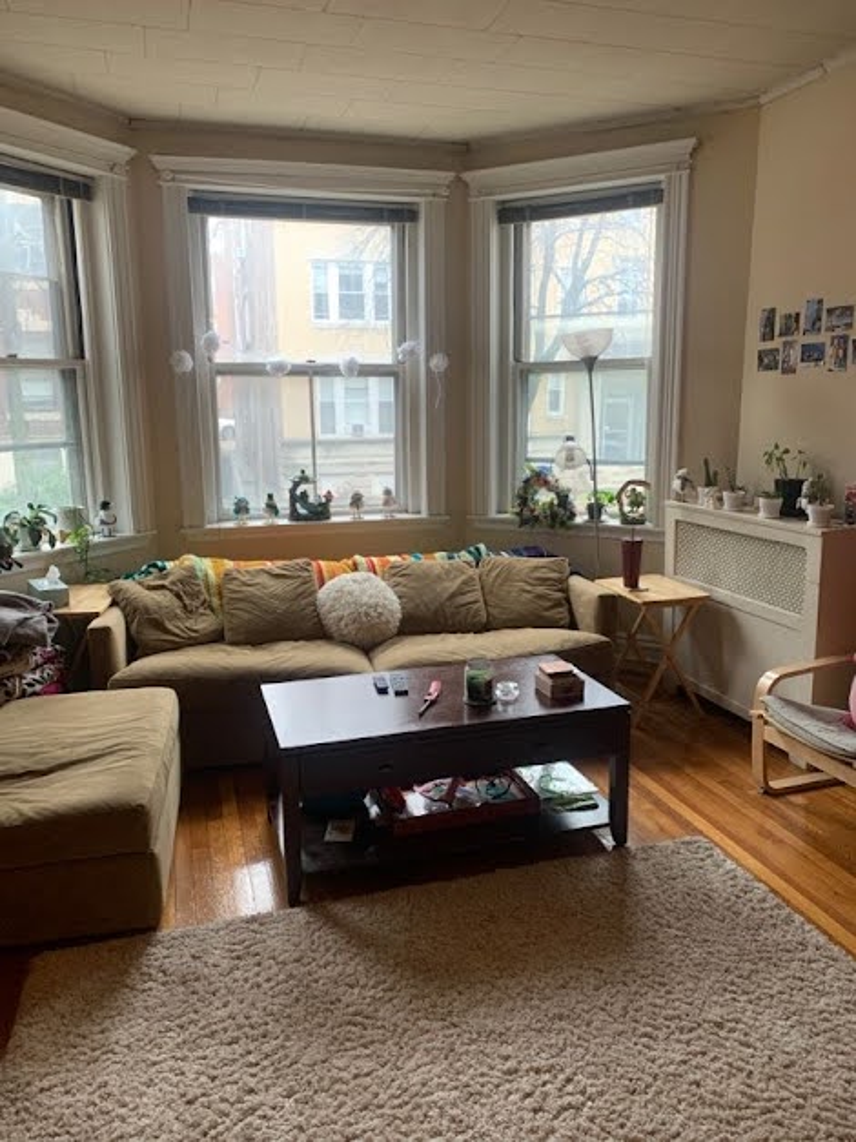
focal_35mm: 26
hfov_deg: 53.0
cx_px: 428
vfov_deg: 67.3
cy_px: 571
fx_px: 858
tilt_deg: -9.9
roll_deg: -0.1
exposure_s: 1/60
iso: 250
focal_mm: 4.25
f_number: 1.8
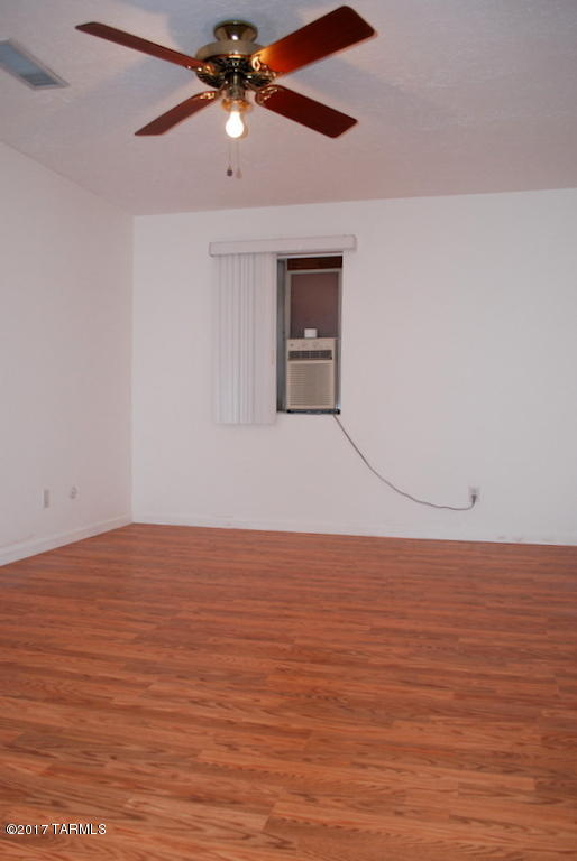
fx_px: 647
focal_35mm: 27
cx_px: 288
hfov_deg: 48.0
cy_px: 430
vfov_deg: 67.3
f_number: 3.5
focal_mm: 18
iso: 200
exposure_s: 1/60
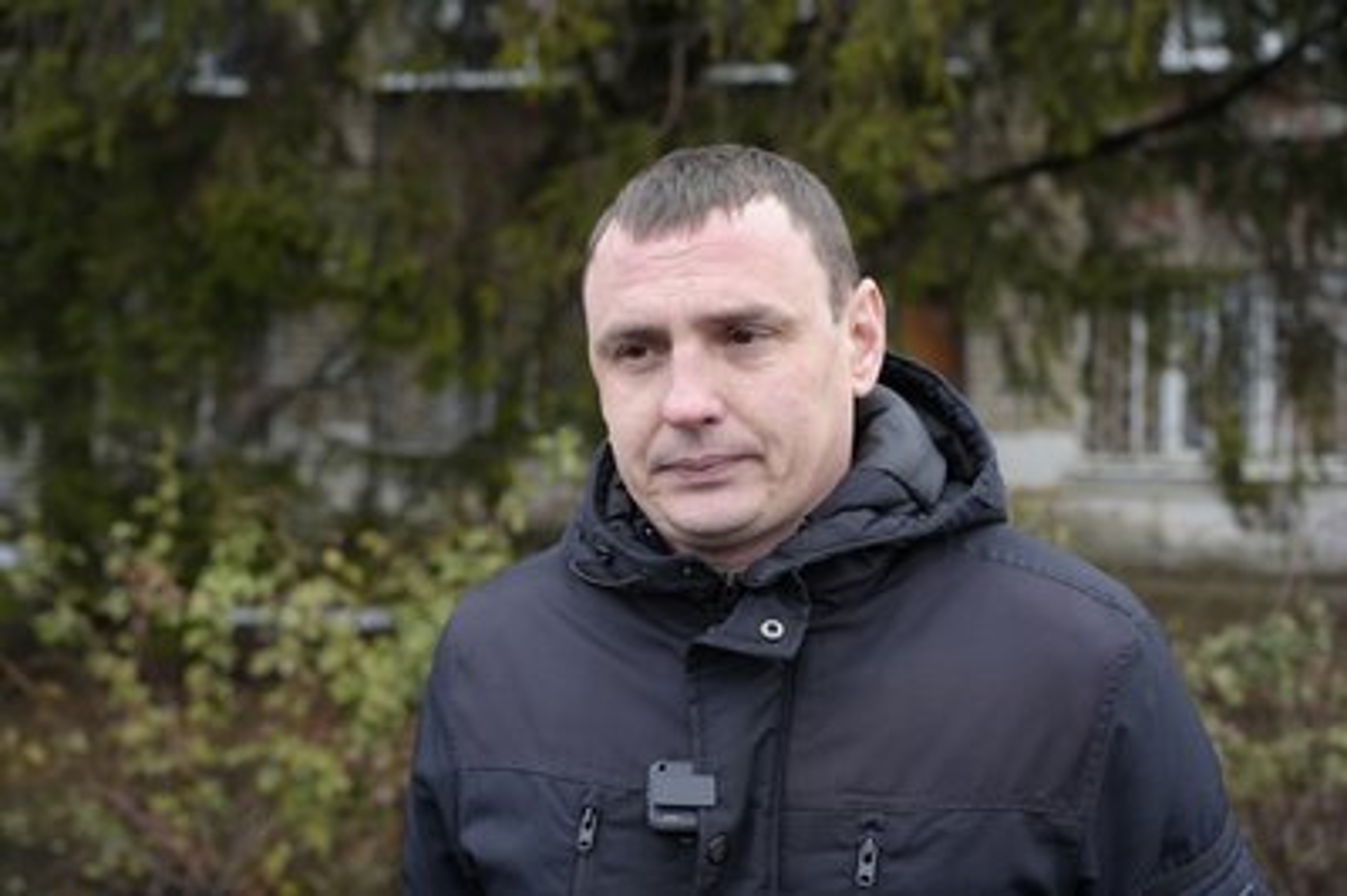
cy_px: 448
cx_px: 674
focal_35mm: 42
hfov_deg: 46.4
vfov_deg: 31.8
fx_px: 1570
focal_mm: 42
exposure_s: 1/160
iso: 500
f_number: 4
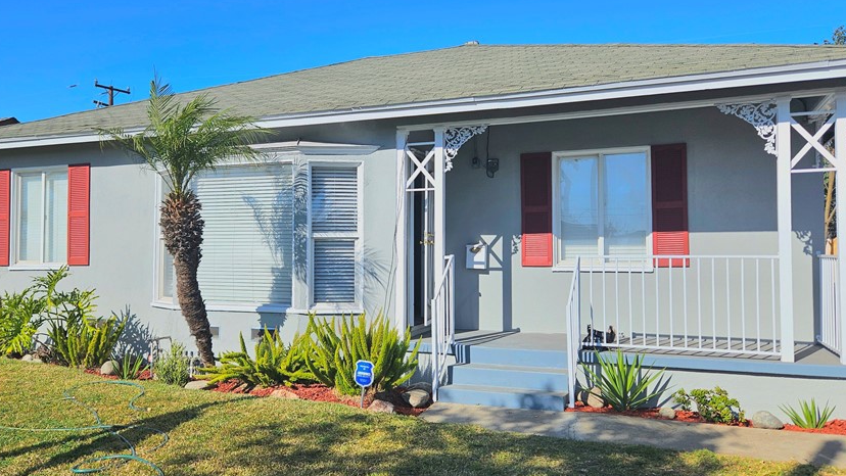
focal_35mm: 31
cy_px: 232
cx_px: 377
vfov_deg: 37.8
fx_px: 695
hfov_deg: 62.5
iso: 25
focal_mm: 5.4
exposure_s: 1/5000
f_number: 1.8
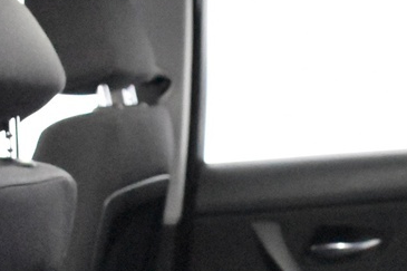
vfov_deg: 11.0
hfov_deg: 17.0
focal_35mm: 120
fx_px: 1356
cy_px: 407
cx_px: 274
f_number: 3.5
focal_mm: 18
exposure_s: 1/60
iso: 11400
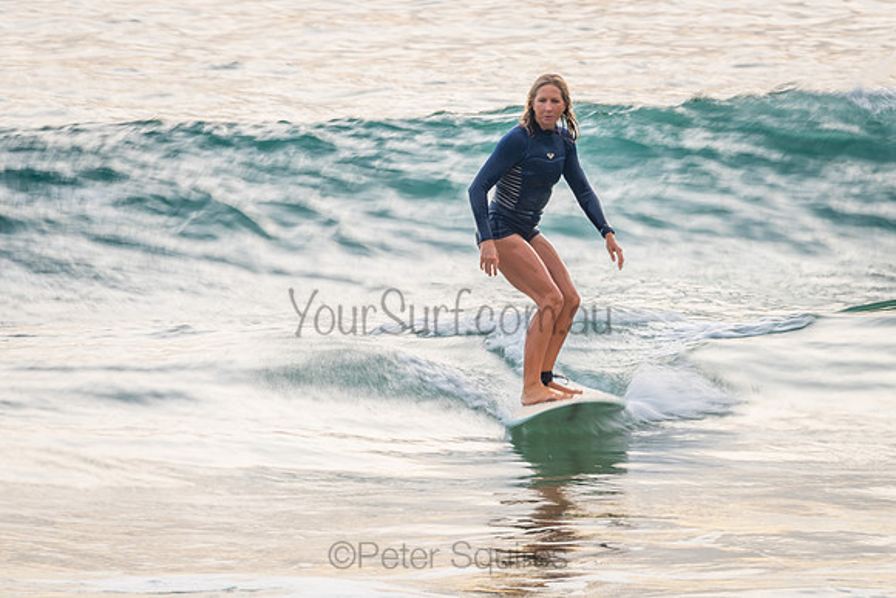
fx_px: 15082
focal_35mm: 606
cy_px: 313
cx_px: 517
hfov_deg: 3.4
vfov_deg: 2.3
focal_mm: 500
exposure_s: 1/20
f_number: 18
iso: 31
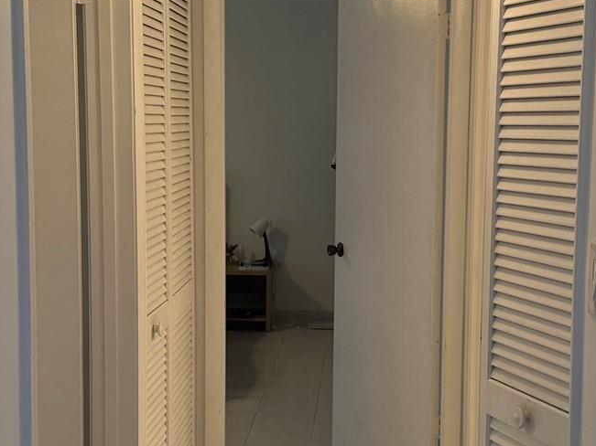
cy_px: 235
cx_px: 329
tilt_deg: -5.3
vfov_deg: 24.8
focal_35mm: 59
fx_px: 1016
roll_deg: -1.2
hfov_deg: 32.7
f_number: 1.78
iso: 250
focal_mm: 6.76
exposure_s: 1/120
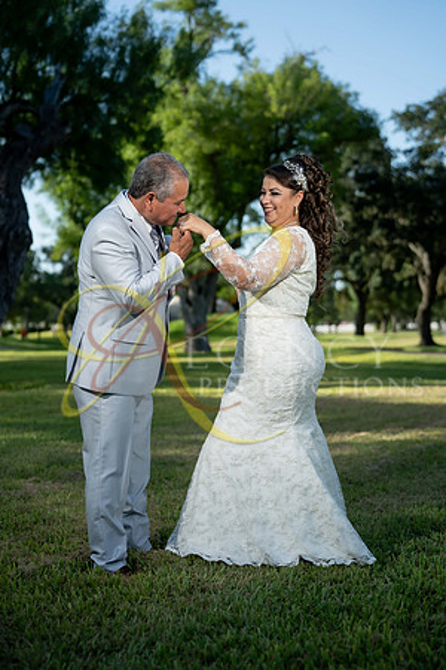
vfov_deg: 36.9
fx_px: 1003
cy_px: 335
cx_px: 223
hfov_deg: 25.1
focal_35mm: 54
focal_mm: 54
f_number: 2.5
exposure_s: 1/2500
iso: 250
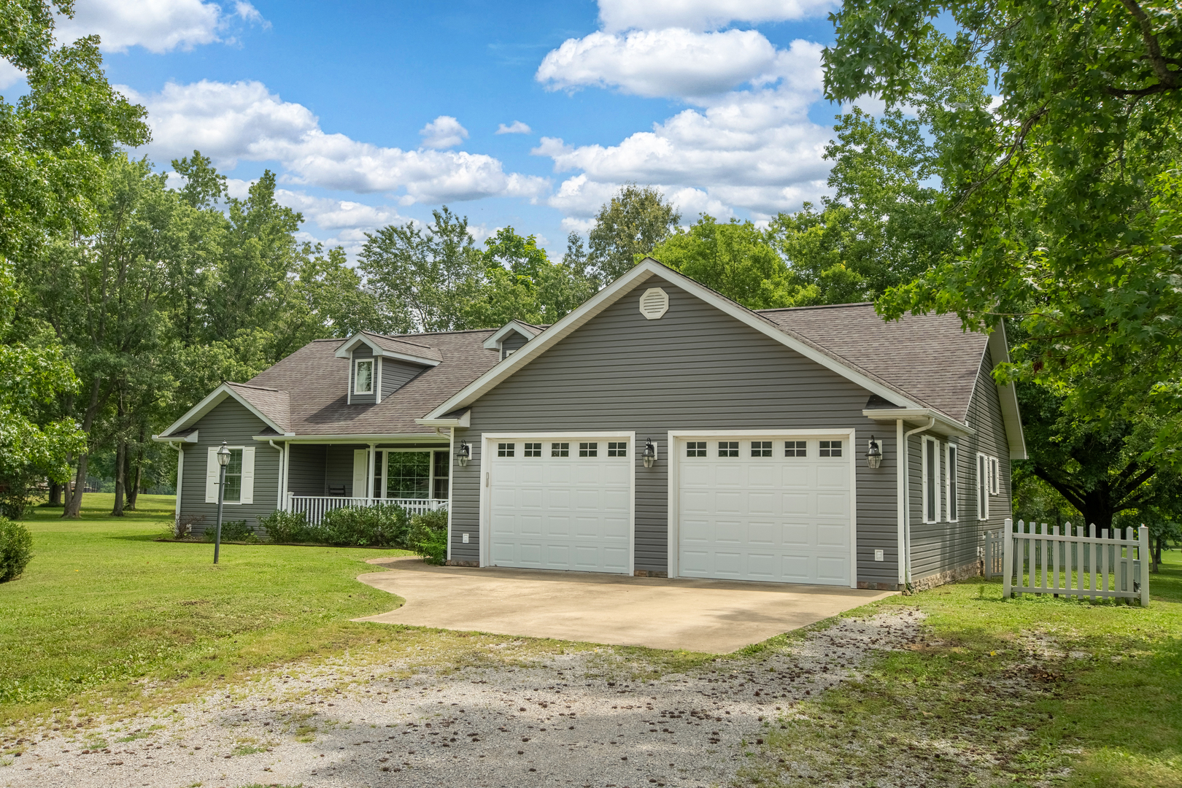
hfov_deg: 58.7
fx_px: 1051
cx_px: 591
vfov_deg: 41.1
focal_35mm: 32
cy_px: 394
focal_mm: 32
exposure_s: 1/8000
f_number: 8
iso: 640
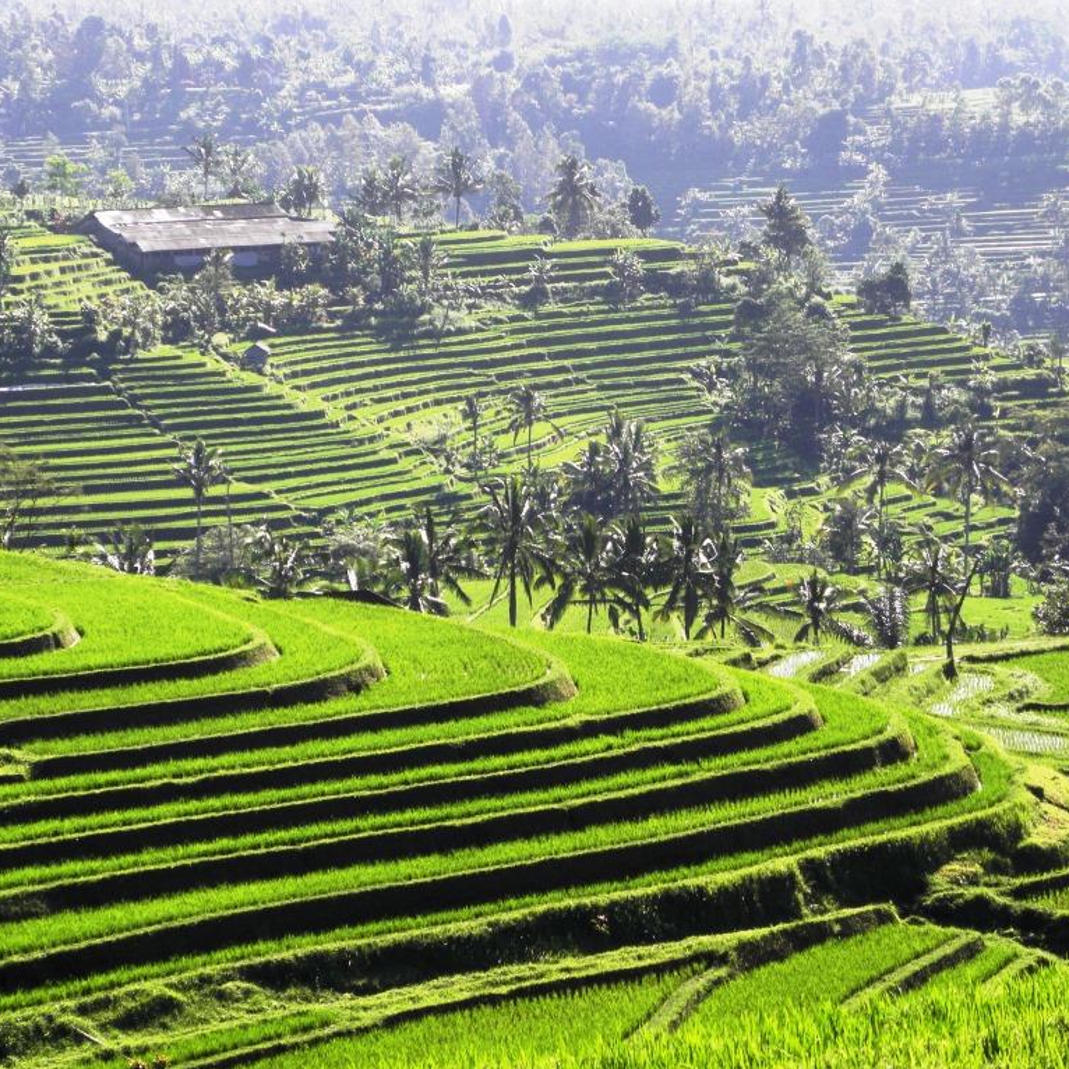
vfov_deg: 11.2
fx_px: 5450
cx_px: 395
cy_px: 534
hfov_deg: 11.2
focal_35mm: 156
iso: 64
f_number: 4.4
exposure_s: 1/200
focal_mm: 23.64
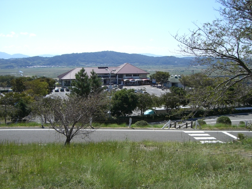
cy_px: 94
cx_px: 126
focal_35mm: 38
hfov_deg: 49.0
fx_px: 277
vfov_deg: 37.7
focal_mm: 6.2
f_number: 4.3
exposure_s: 1/640
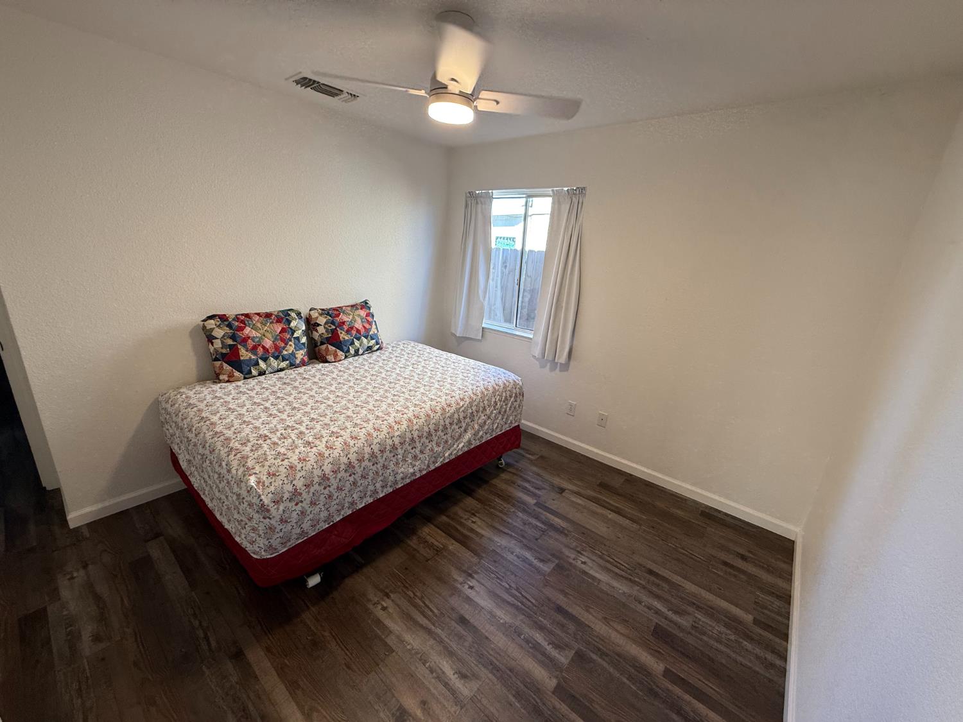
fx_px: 389
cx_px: 482
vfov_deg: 85.7
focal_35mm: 14
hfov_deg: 102.1
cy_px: 361
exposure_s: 1/100
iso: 125
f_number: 2.2
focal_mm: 2.22
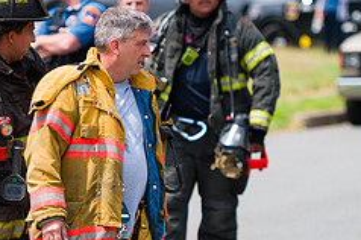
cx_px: 114
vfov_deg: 3.9
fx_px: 3545
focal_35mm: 354
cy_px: 97
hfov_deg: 5.8
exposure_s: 1/2000
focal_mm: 145
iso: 200
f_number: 3.2
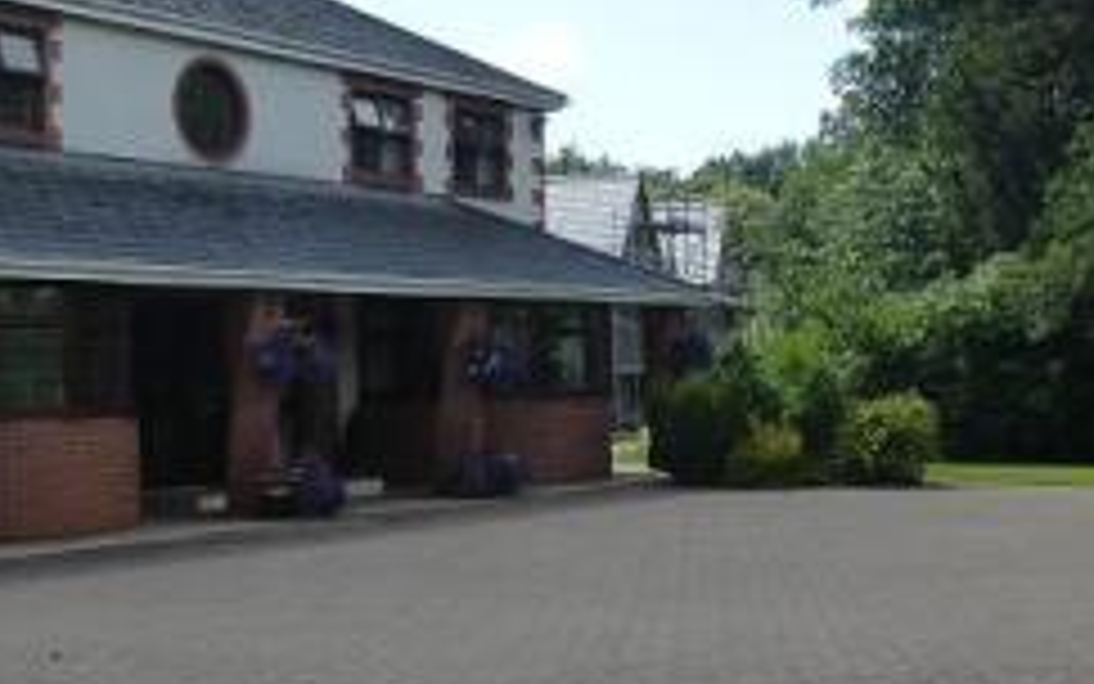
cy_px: 358
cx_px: 871
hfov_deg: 32.6
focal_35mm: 61
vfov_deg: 21.3
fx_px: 1819
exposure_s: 1/640
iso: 160
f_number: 4
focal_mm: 4.3
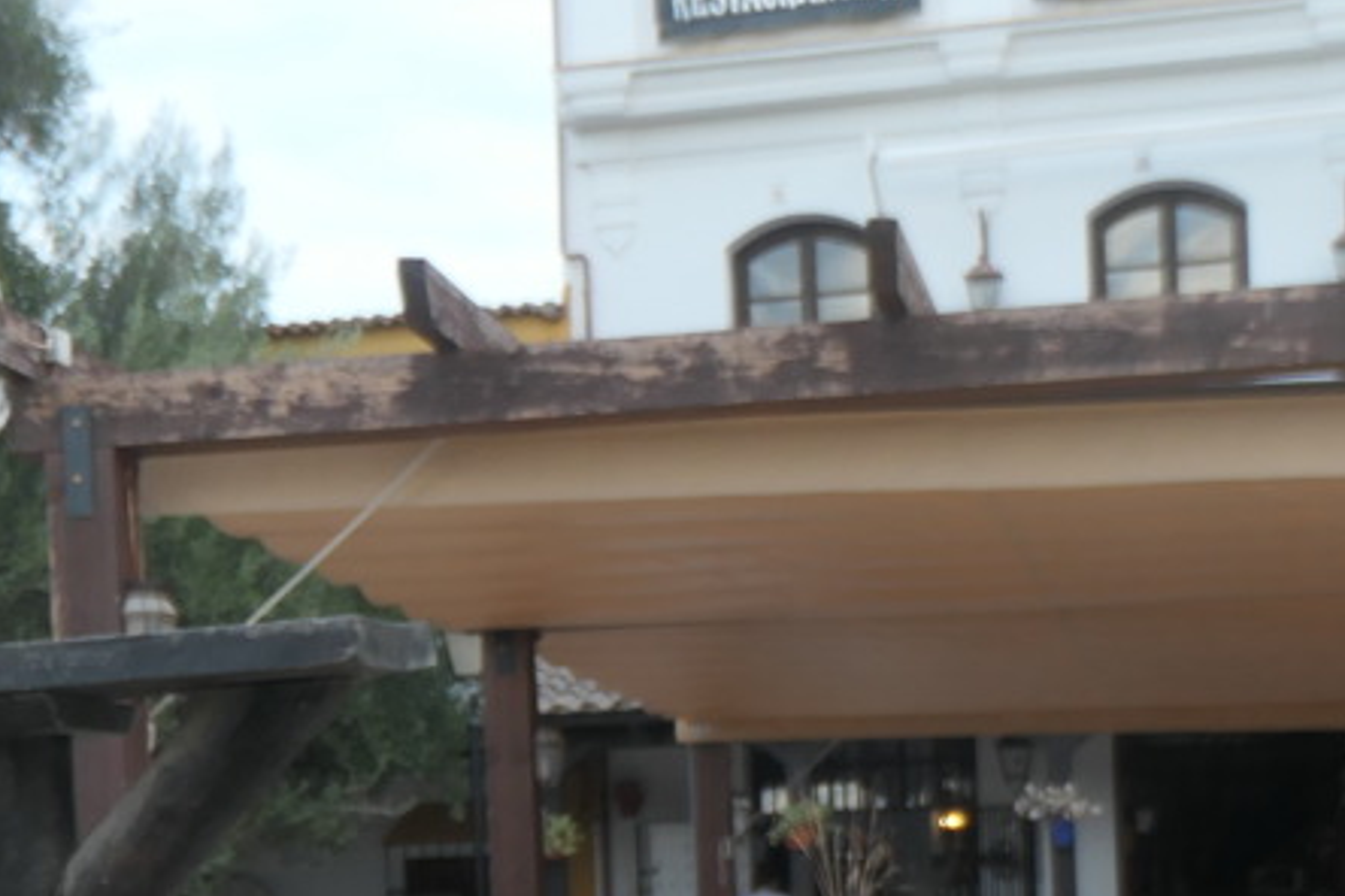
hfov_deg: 25.0
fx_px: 3026
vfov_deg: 16.2
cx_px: 521
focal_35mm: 81
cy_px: 1066
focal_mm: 8.8
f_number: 3.3
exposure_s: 1/100
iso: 200
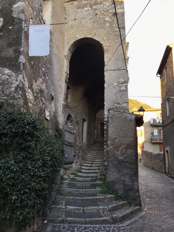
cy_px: 116
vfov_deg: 58.4
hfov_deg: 45.4
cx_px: 87
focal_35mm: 31
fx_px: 208
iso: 32
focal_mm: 3.3
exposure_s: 1/100
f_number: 2.4
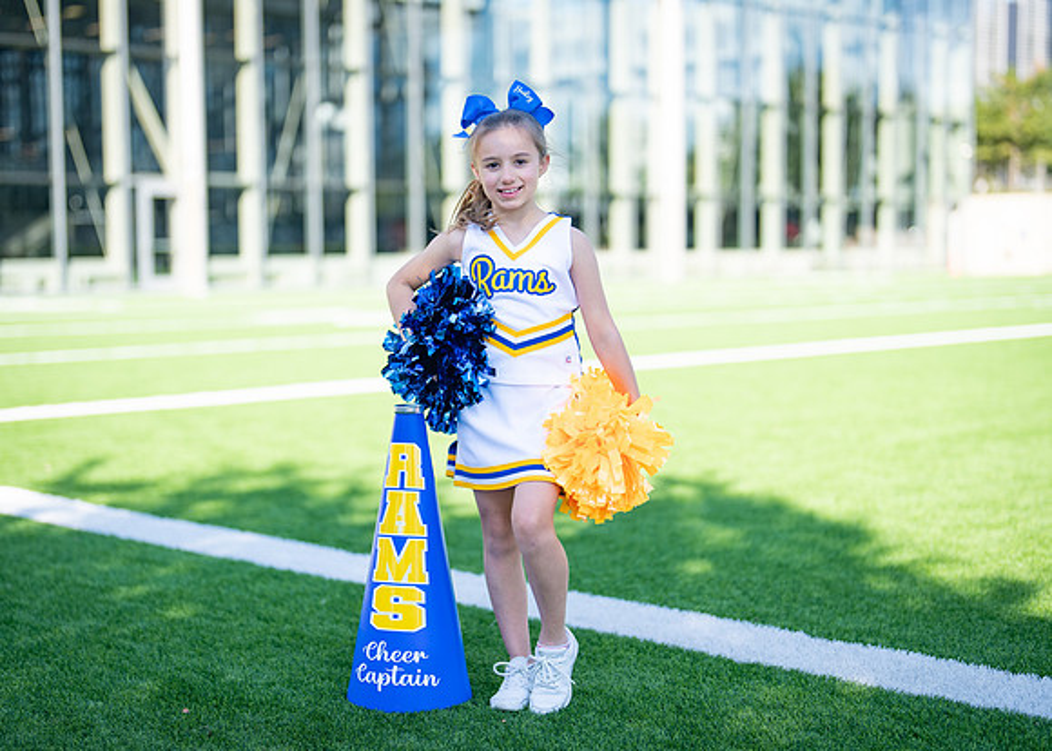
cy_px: 394
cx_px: 512
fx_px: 1727
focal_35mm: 58
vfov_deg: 24.5
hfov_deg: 33.9
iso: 100
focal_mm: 50
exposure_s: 1/2500
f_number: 1.2
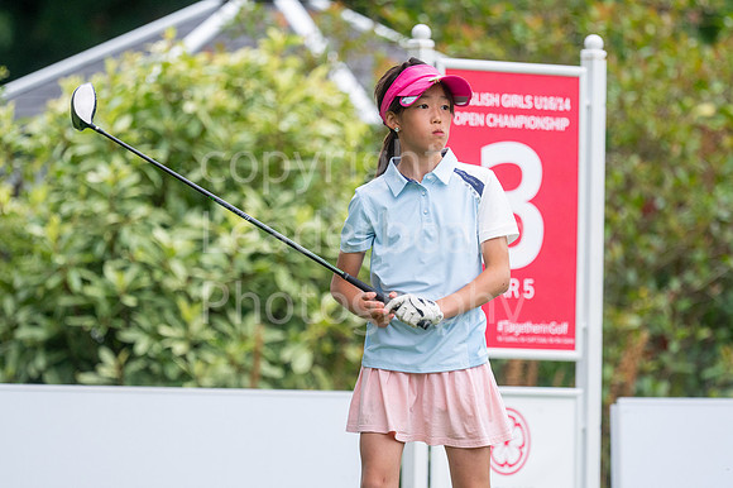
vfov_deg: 3.1
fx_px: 9157
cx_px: 366
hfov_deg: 4.6
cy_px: 244
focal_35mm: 450
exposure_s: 1/800
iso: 500
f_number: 4
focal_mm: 300
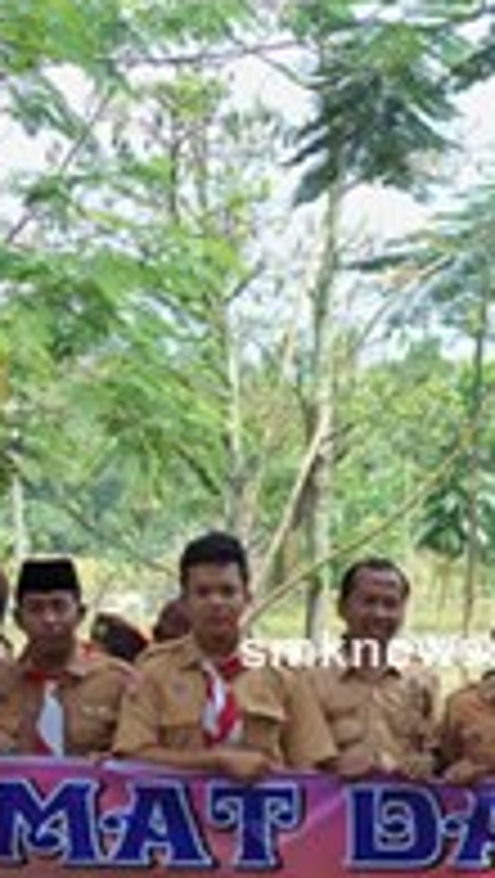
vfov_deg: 22.2
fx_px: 2212
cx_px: 414
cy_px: 651
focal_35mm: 95
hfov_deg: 12.7
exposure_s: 1/400
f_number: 2.9
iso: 80
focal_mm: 5.7
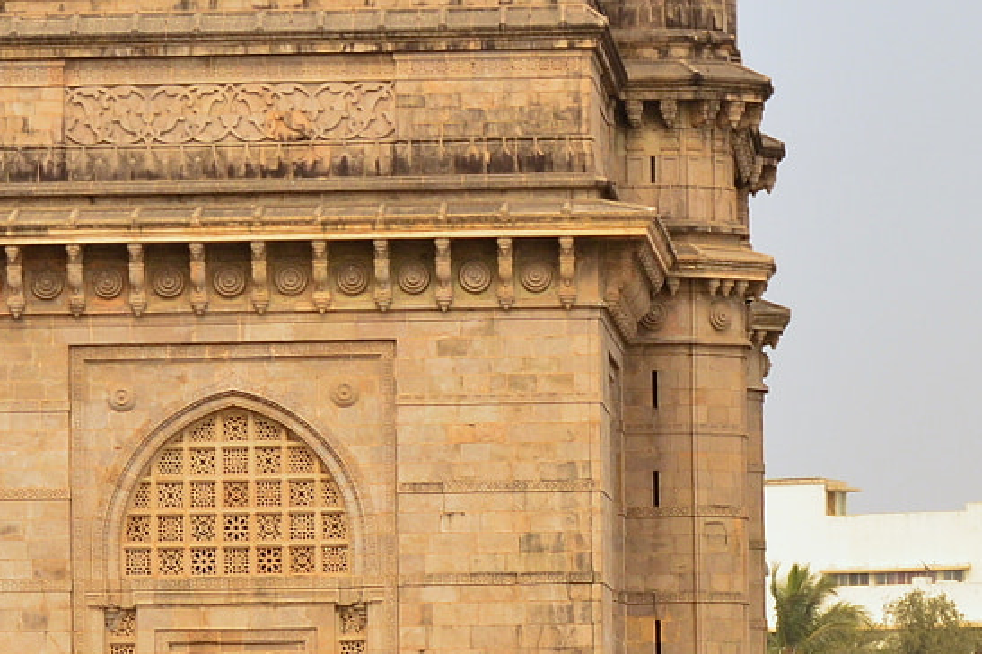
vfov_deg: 4.4
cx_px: 869
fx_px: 8420
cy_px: 604
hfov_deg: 6.7
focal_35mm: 309
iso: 100
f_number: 5.6
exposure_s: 1/250
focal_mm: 55
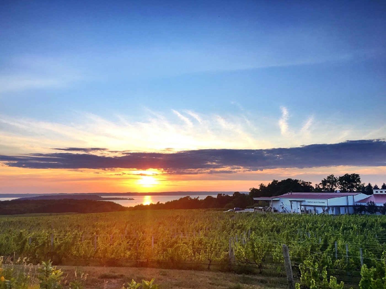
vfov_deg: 48.2
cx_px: 193
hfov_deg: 61.7
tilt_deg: +8.9
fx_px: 323
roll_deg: +0.5
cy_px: 144
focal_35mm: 29
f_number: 2.2
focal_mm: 4.15
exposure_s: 1/235
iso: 25
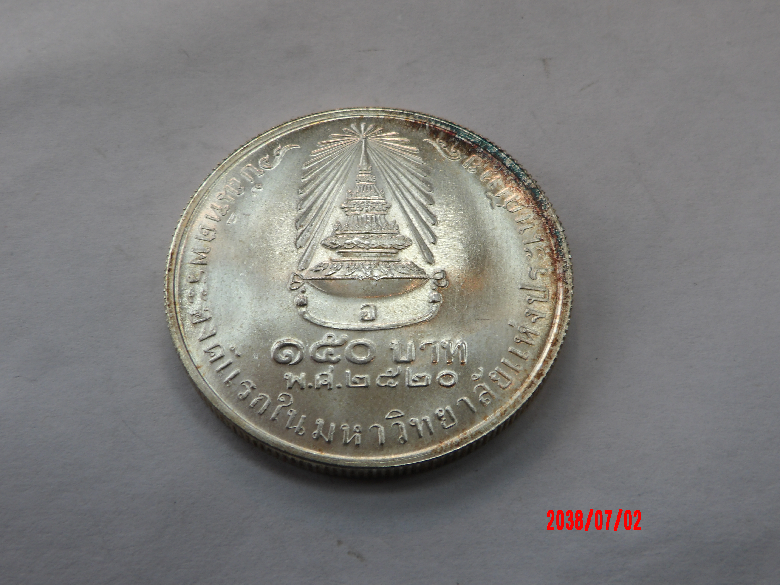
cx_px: 390
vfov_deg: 34.3
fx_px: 946
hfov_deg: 44.8
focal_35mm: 42
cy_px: 292
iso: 100
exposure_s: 1/48
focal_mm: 7.6
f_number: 4.9
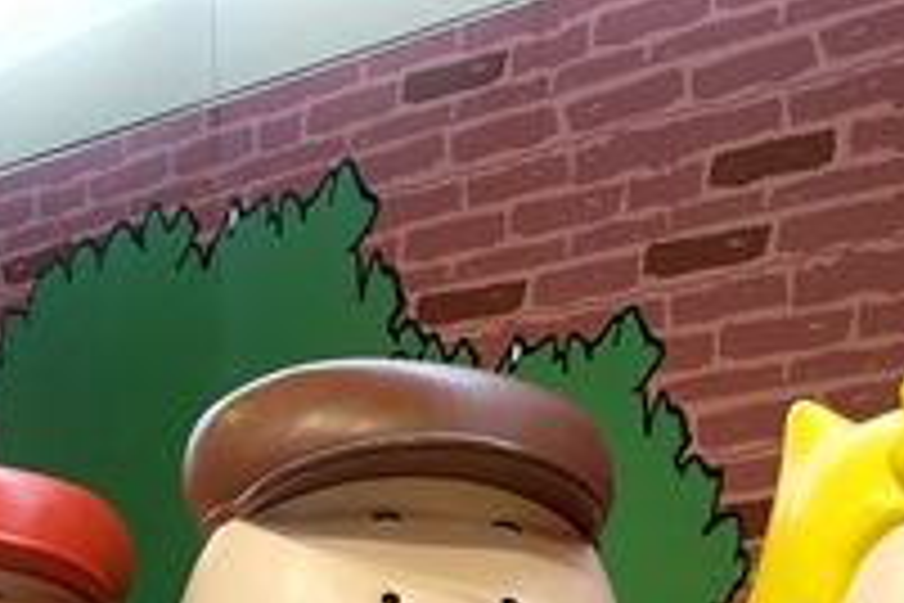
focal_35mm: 109
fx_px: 2737
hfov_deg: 16.5
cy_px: 778
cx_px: 1480
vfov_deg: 12.2
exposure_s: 1/52
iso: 320
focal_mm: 18
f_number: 2.8
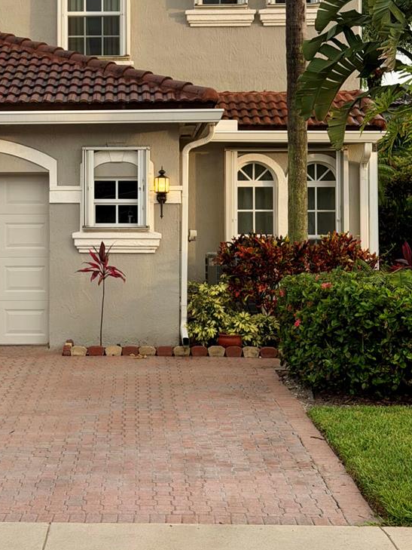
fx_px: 1253
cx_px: 100
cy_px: 187
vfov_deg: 24.6
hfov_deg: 18.5
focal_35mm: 79
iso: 64
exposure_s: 1/496
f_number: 1.78
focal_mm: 6.76
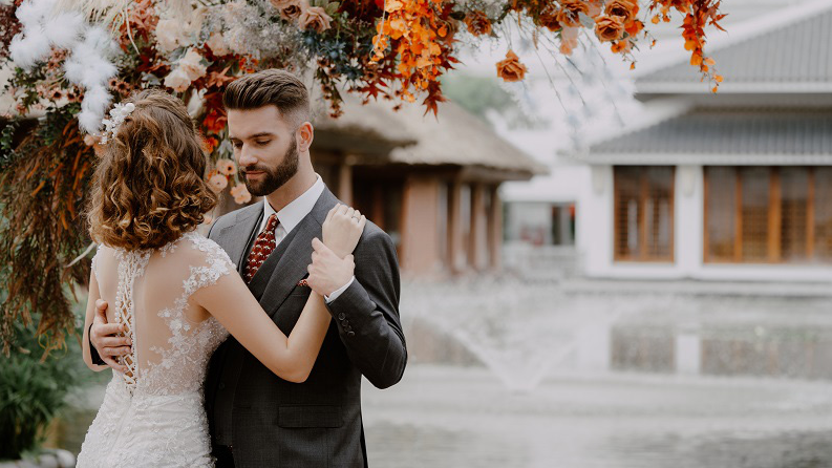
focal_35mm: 111
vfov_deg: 10.9
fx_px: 2449
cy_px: 227
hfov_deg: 19.3
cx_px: 418
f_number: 4
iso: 200
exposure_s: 1/200
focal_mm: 105
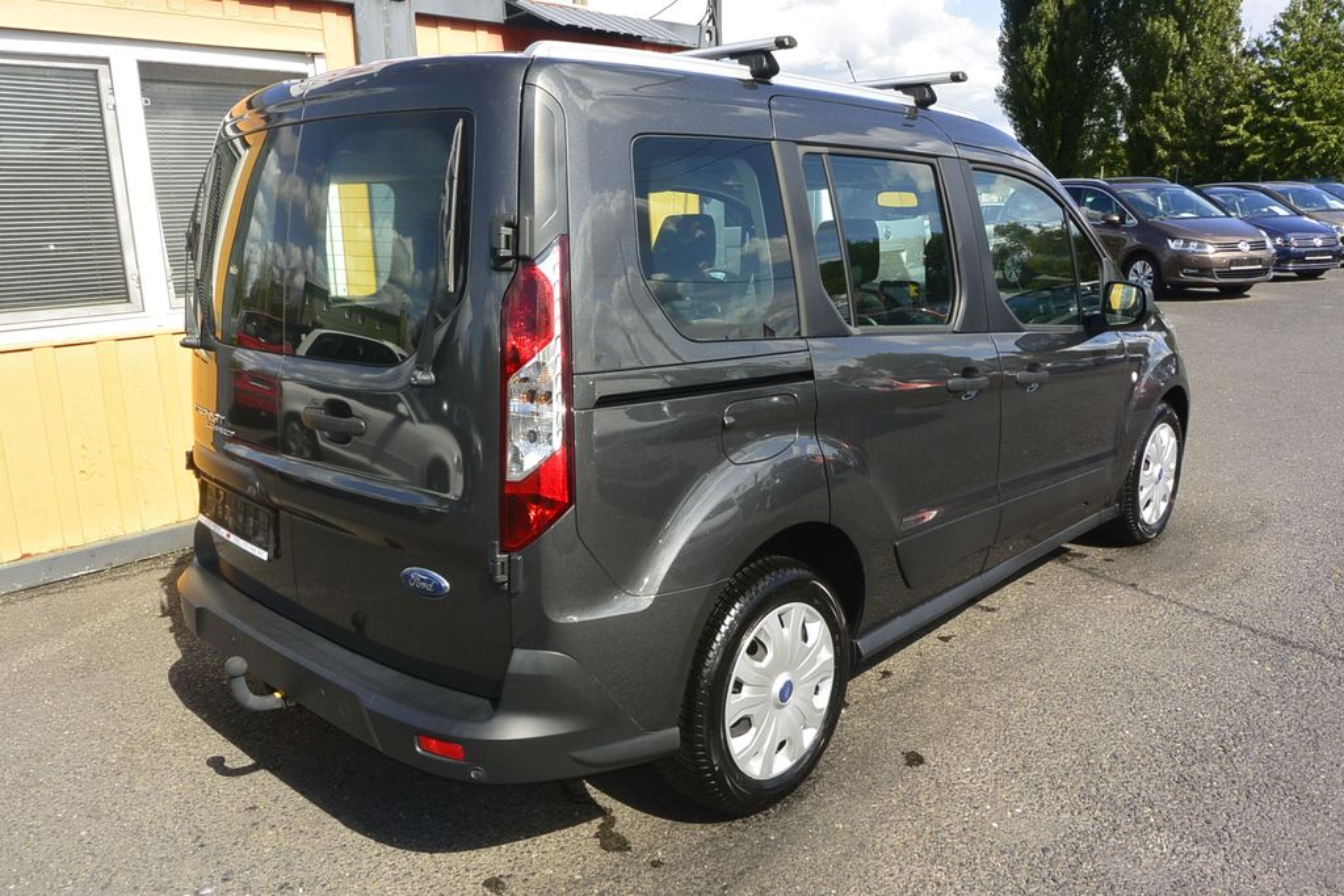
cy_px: 448
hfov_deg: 67.4
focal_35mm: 27
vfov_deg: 47.9
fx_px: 1008
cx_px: 672
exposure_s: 1/250
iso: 160
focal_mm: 10
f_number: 8
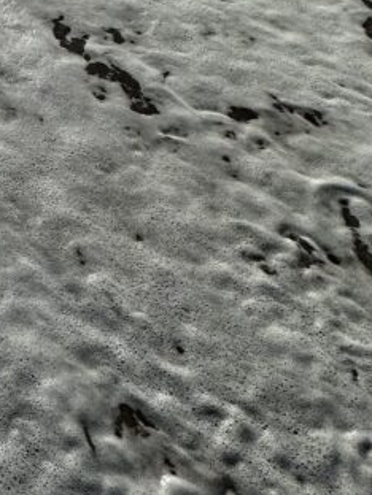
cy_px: 56
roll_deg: -0.4
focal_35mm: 46
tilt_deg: -41.9
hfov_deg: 23.3
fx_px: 659
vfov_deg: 38.6
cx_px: -224
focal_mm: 2.22
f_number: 2.2
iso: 40
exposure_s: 1/9804
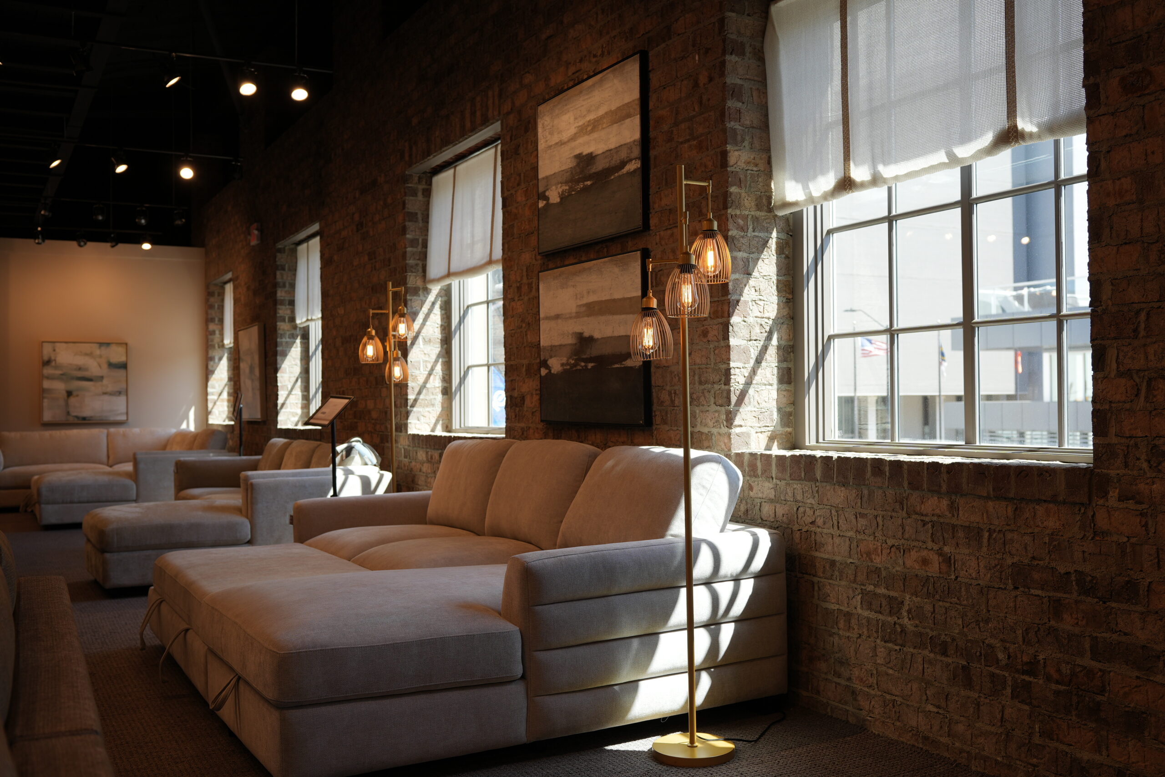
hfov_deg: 54.4
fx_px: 1133
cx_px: 582
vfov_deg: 37.9
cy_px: 388
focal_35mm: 35
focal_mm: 35
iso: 100
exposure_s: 1/100
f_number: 4.5
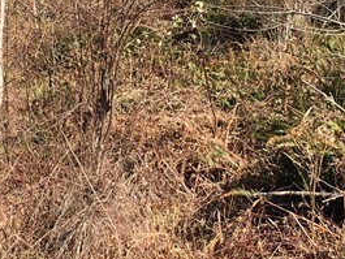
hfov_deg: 17.5
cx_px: 86
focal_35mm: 112
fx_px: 1117
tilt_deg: +4.2
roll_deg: -0.9
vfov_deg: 13.1
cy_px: 27
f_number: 2.2
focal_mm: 4.15
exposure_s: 1/818
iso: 25
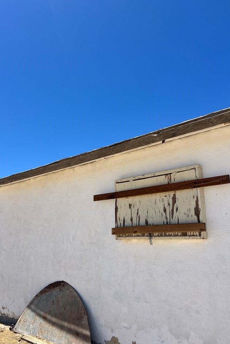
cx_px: 99
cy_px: 179
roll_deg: +0.5
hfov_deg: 44.9
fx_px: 278
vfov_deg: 63.6
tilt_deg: +14.5
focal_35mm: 29
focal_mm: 5.7
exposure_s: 1/5587
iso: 50
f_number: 1.5
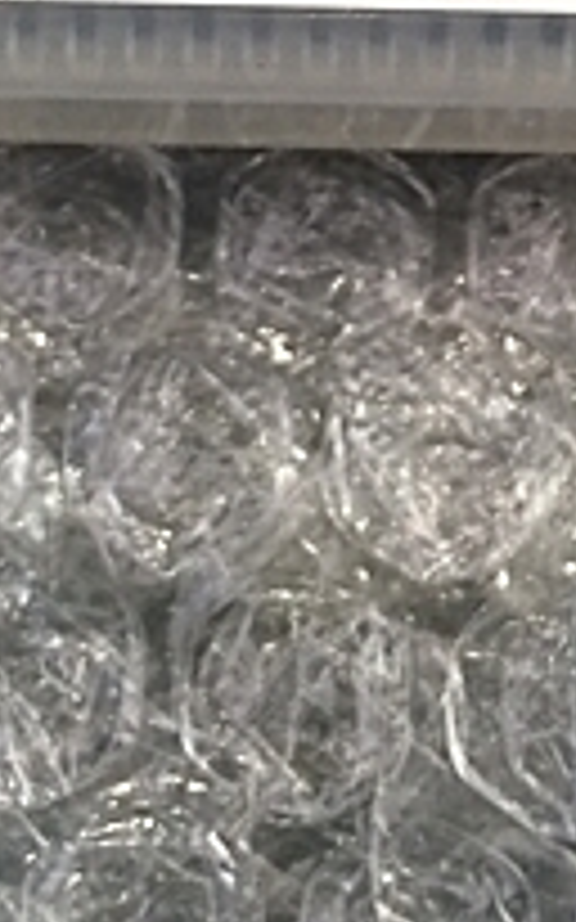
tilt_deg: -78.3
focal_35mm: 96
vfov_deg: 20.6
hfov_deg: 13.5
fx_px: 2413
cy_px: -103
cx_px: 495
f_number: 2.2
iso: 80
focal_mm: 4.15
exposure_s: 1/30
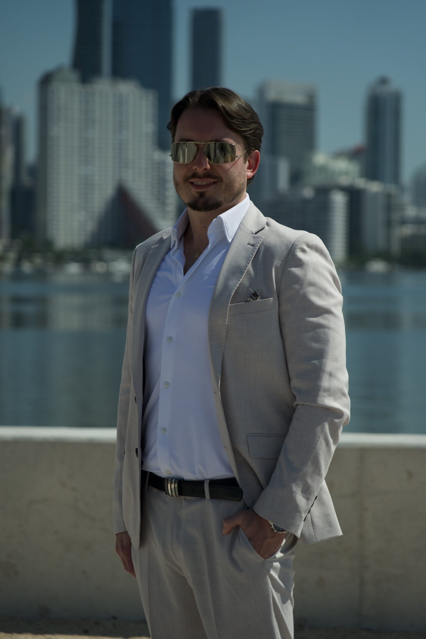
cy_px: 320
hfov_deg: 13.0
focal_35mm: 105
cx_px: 213
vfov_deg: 19.5
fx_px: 1864
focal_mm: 105
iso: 320
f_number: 4
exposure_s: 1/125
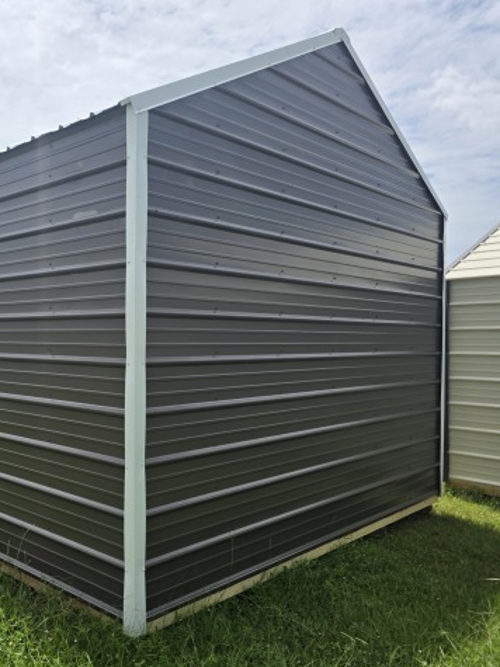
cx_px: 87
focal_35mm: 31
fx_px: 597
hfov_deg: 43.0
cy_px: 333
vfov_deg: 58.4
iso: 80
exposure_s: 1/7944
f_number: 1.7
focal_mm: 6.3
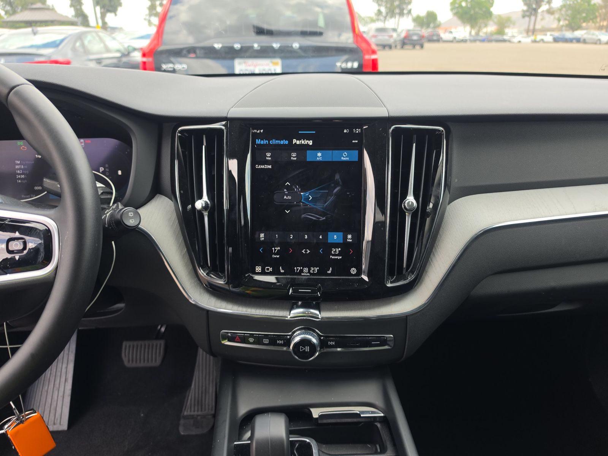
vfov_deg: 58.9
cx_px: 304
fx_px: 404
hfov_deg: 73.9
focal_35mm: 23
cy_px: 228
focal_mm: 6.5
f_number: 1.4
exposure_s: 1/122
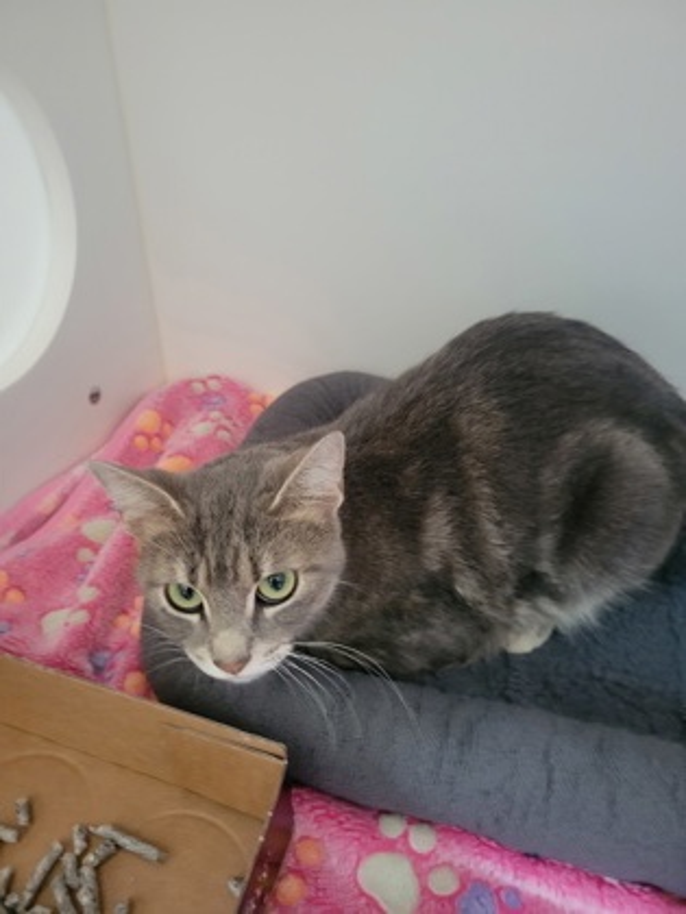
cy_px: 457
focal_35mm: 26
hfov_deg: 53.1
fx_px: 687
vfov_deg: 67.3
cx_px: 343
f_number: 1.8
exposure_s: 1/24
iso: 640
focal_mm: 5.4
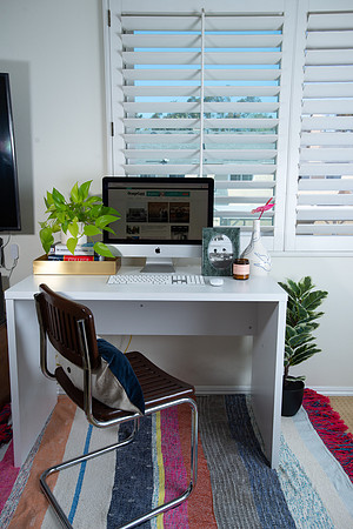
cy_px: 264
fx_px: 441
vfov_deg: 61.9
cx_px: 176
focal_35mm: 30
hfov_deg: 43.6
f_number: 7.1
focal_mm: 30
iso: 200
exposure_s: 1/200
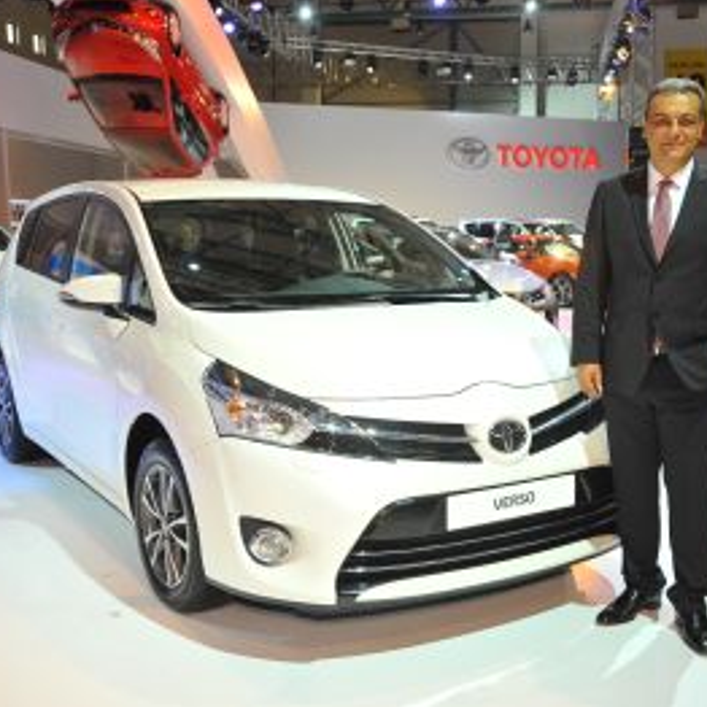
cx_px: 418
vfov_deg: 38.3
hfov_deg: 38.2
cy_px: 351
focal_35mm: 44
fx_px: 1017
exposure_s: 1/160
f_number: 6.3
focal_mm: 34
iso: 800
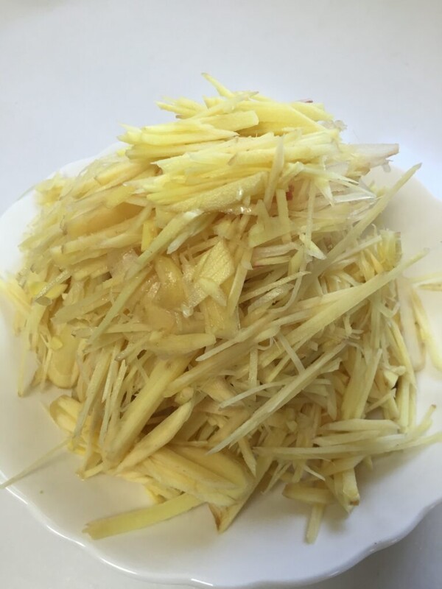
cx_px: 221
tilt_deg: -62.3
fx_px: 494
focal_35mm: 29
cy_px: 294
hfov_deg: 48.2
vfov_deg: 61.7
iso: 32
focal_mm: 4.15
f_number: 2.2
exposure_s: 1/40
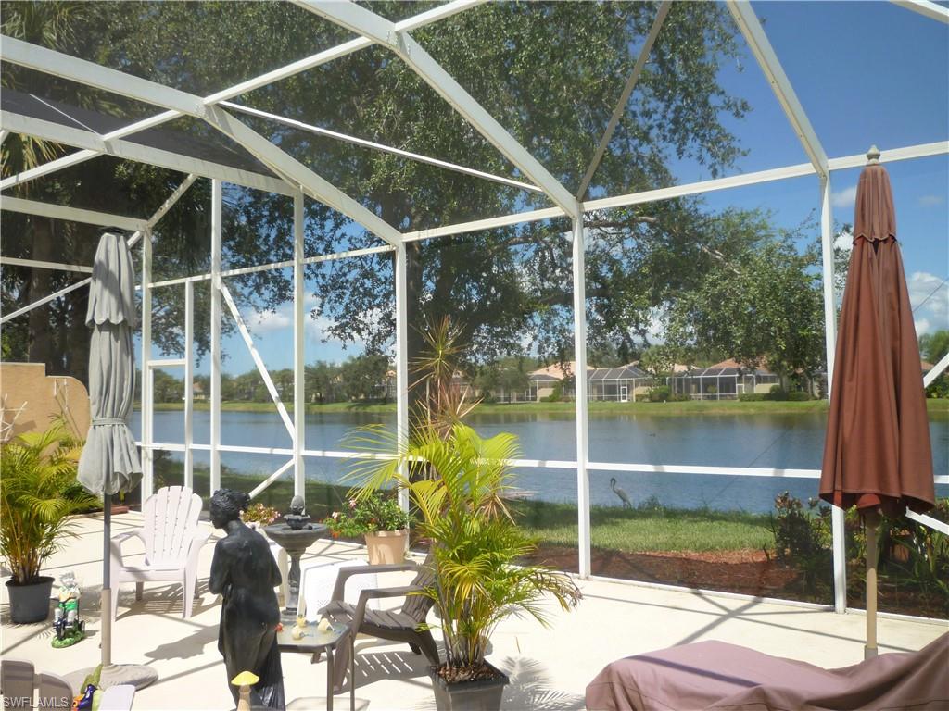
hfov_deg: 61.7
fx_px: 795
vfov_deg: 48.2
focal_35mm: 29
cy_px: 356
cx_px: 474
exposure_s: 1/500
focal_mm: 5.2
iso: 100
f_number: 4
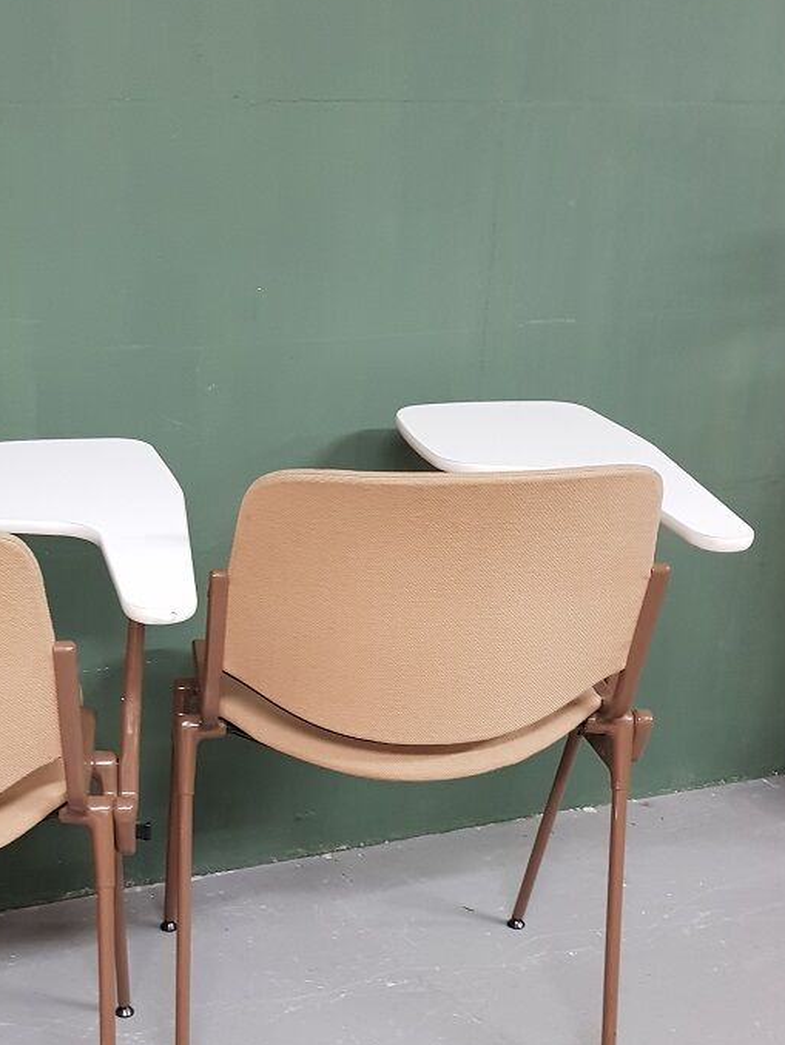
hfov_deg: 30.6
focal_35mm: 46
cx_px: 136
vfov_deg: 39.7
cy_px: 828
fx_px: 1390
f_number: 1.7
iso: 250
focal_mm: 4.2
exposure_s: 1/14
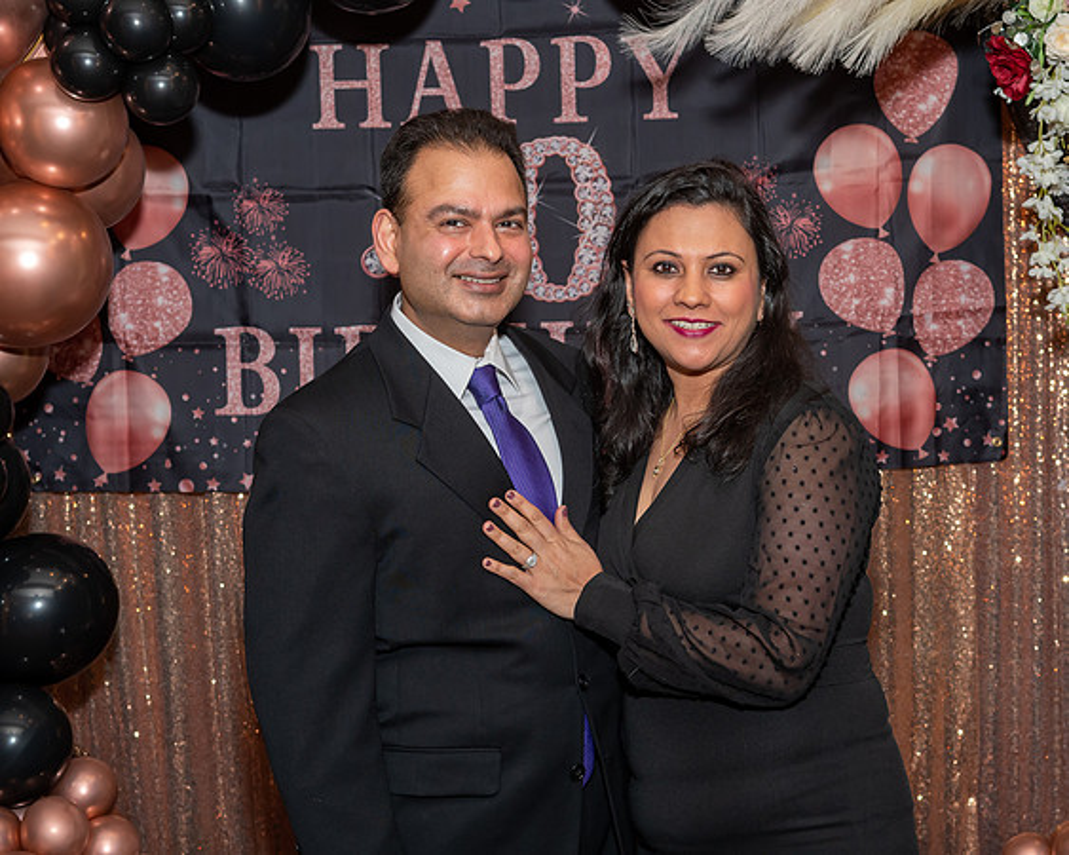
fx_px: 2030
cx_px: 580
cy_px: 428
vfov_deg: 23.8
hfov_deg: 29.5
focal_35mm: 64
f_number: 5.6
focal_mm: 38
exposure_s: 1/250
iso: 400
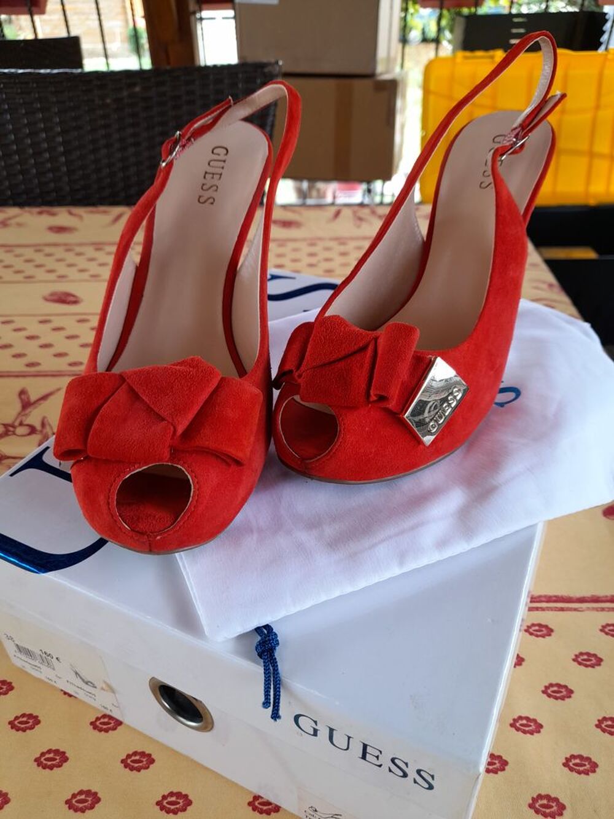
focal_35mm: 25
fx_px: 591
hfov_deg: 54.9
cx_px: 307
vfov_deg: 69.4
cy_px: 410
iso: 64
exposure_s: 1/50
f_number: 2
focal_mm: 4.6
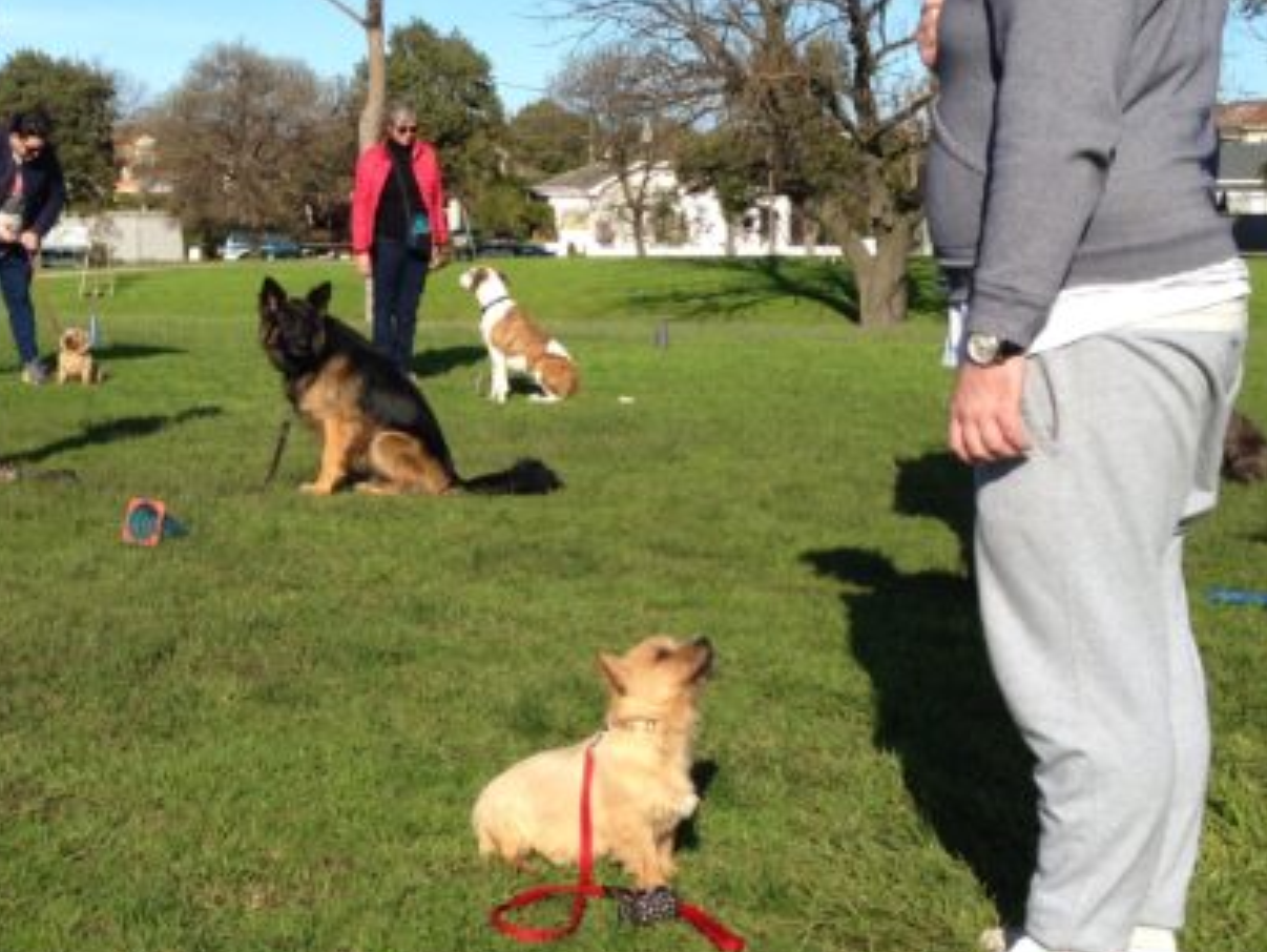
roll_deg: +0.6
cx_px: 315
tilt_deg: -4.2
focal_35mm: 63
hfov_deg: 30.2
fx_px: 2307
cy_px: 344
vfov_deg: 23.2
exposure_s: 1/1695
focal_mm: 4.12
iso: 50
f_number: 2.4
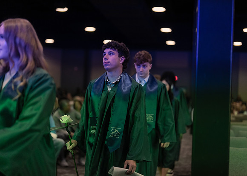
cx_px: 124
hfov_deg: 36.7
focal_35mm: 53
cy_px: 88
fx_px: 372
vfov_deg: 26.6
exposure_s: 1/500
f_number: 1.2
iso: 1250
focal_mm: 50
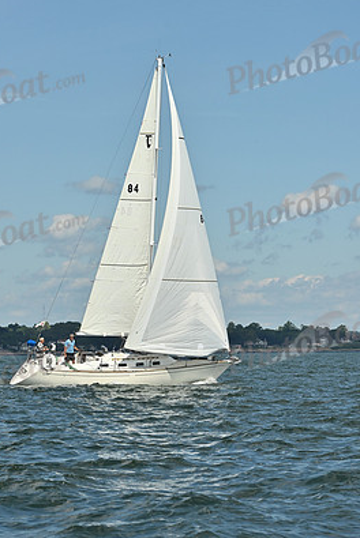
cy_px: 150
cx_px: 156
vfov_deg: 15.5
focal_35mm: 132
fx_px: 1976
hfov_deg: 10.4
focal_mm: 90
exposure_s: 1/1600
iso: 250
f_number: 9
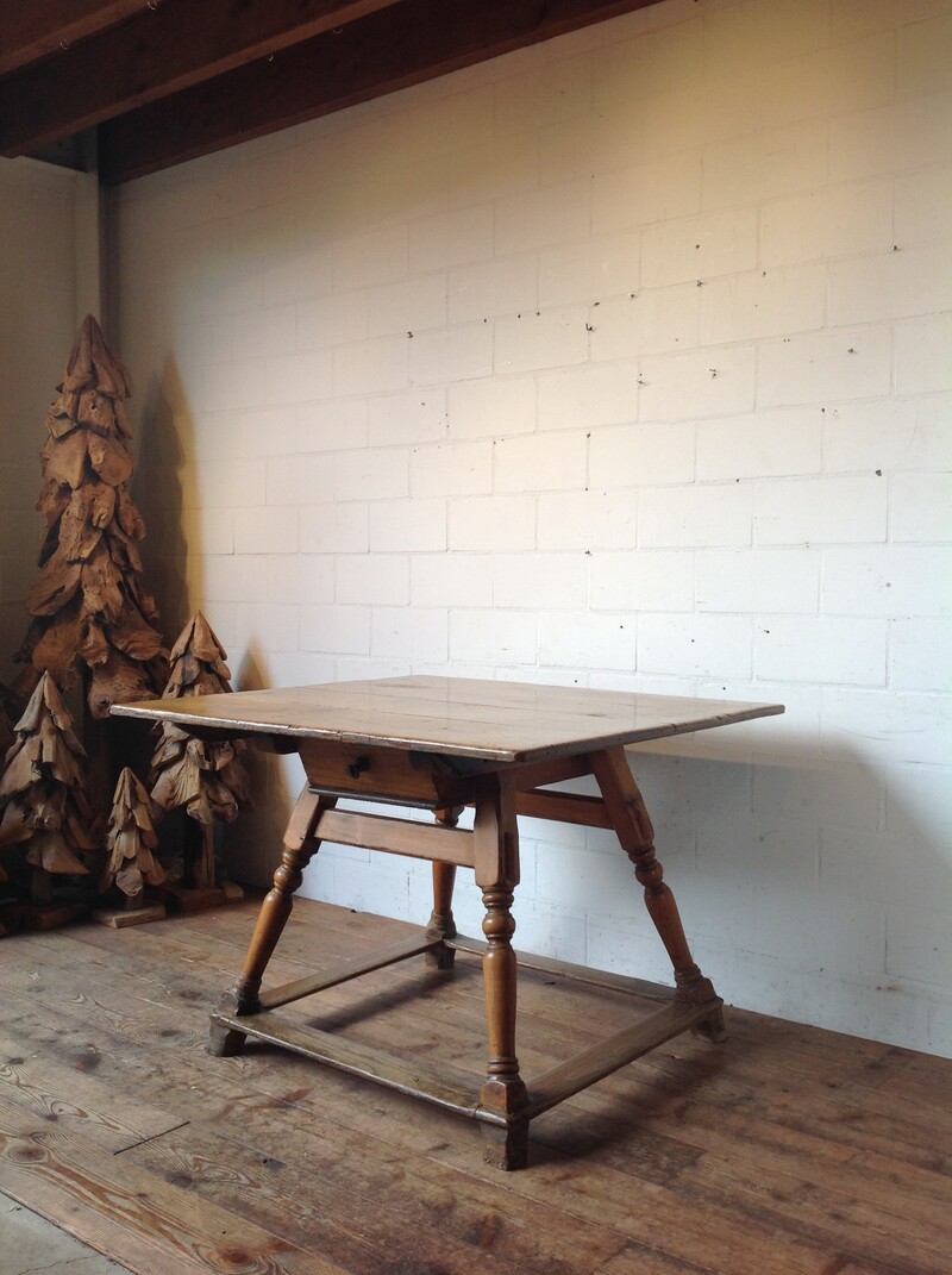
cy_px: 638
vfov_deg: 52.7
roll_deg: +0.8
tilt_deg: -3.3
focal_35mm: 35
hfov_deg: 40.6
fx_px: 1287
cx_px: 476
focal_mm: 4.28
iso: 50
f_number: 2.4
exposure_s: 1/147
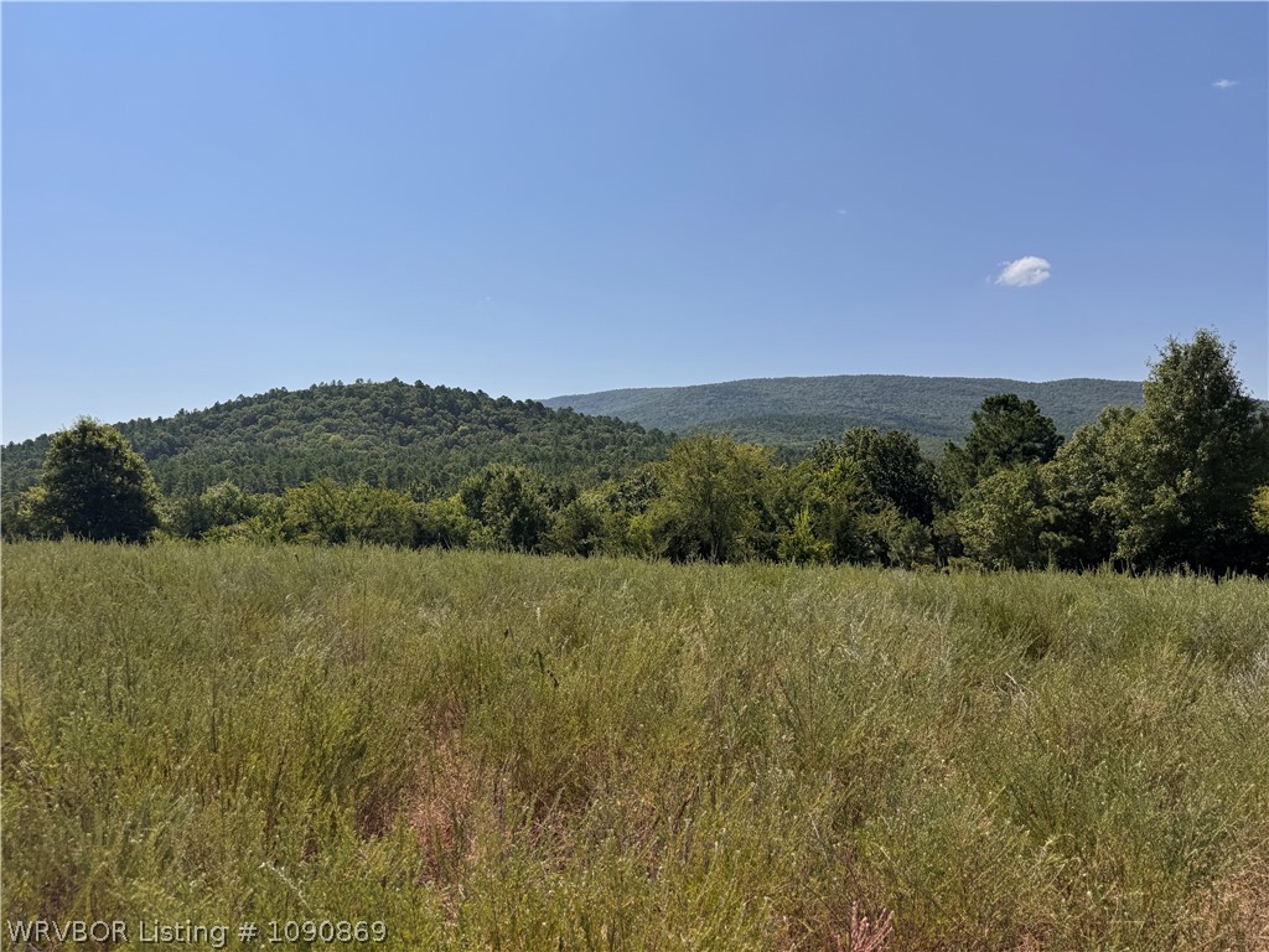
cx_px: 634
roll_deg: -1.3
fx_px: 880
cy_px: 476
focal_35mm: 24
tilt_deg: -1.0
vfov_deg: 56.8
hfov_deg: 71.6
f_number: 1.78
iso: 80
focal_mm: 6.76
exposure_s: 1/9009
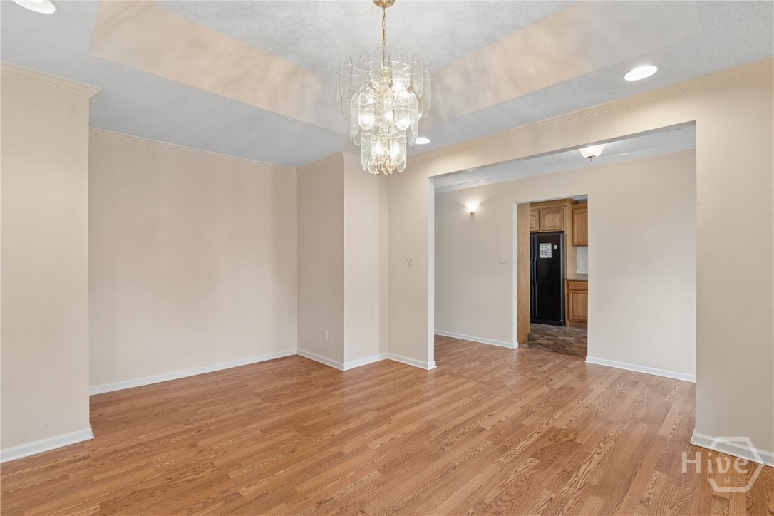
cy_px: 258
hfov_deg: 93.3
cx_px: 387
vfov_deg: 70.4
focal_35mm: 17
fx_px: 365
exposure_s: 1/20
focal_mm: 17
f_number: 10
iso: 1000
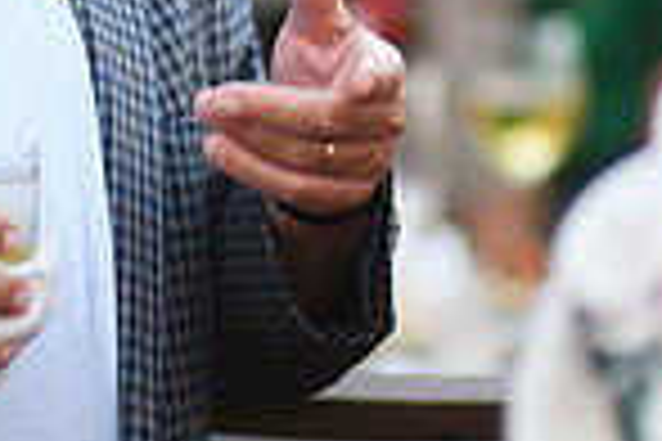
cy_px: -200
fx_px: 6178
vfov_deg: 4.1
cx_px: 450
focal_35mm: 336
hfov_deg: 6.1
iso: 40
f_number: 1.4
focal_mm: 85
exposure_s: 1/125
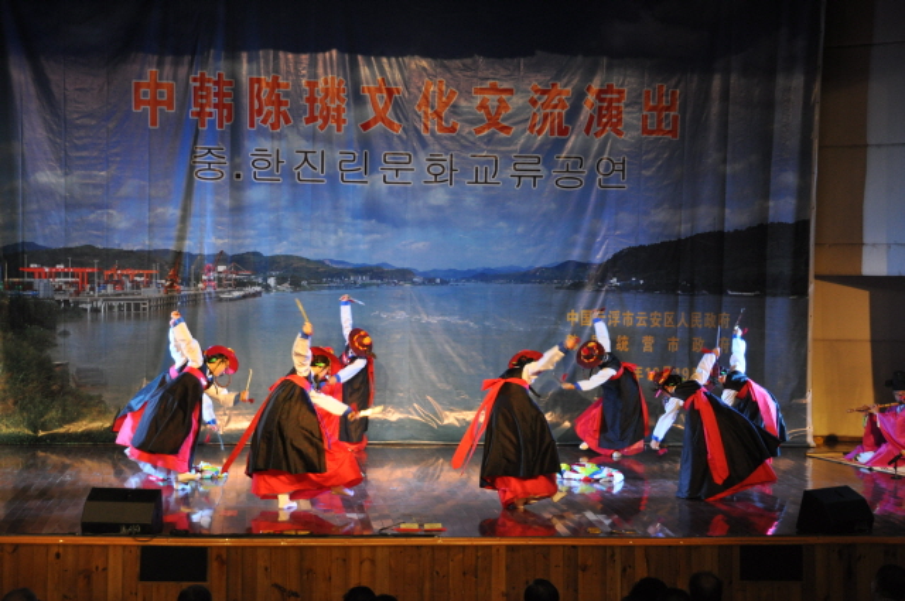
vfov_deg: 18.1
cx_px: 452
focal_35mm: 75
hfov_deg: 27.0
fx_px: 1883
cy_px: 300
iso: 800
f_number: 5.6
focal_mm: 50
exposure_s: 1/125
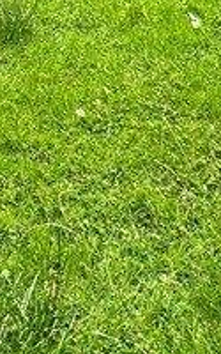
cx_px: -28
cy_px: -161
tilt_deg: -5.7
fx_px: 732
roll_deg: -2.8
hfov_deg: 16.6
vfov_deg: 22.7
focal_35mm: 76
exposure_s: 1/578
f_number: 2.2
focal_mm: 2.22
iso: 40
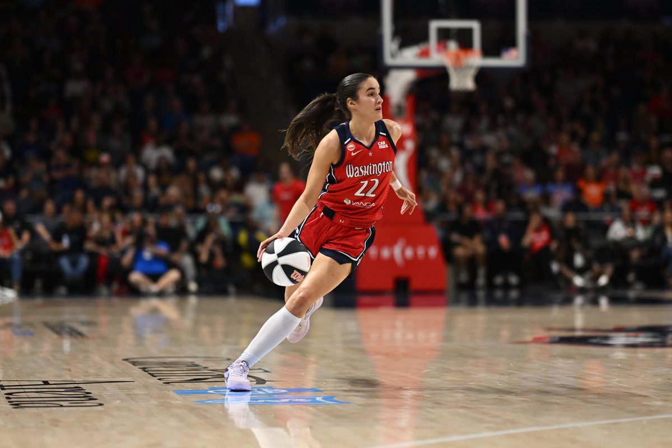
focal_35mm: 127
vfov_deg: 10.8
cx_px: 336
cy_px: 224
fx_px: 2370
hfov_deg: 16.1
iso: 1000
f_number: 1.2
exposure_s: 1/2000
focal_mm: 85
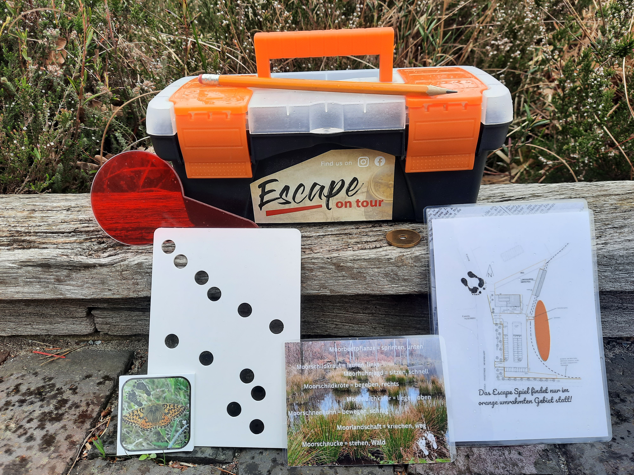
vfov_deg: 54.9
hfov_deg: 69.4
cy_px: 238
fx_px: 458
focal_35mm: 25
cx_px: 317
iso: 32
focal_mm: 4.6
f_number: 2
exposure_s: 1/326
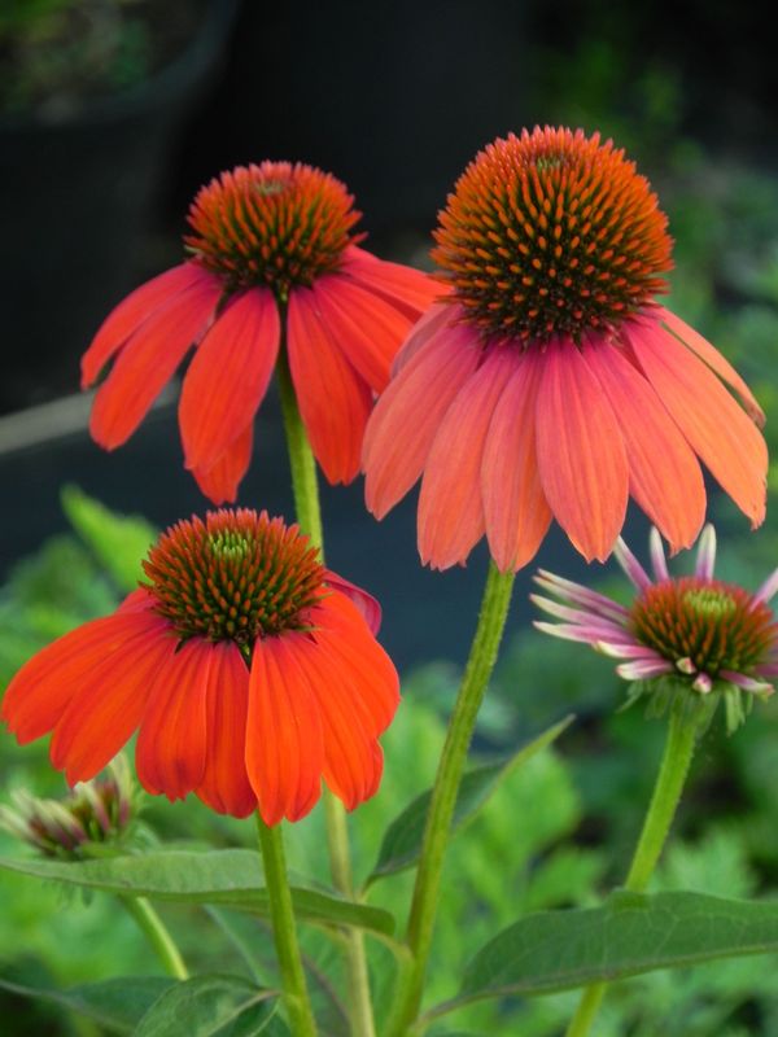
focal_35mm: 337
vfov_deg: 5.9
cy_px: 518
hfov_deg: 4.4
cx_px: 389
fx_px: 10099
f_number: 5
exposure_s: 1/50
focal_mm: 59.9
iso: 160
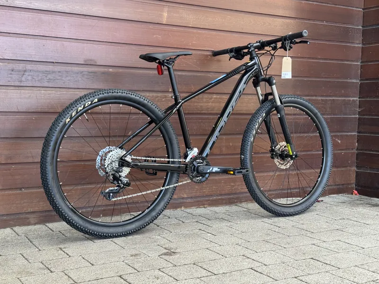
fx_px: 526
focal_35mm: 48
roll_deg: -0.7
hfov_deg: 39.7
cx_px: 190
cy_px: 142
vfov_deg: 30.3
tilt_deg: -3.8
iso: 100
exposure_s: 1/152
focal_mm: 6.76
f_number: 1.78
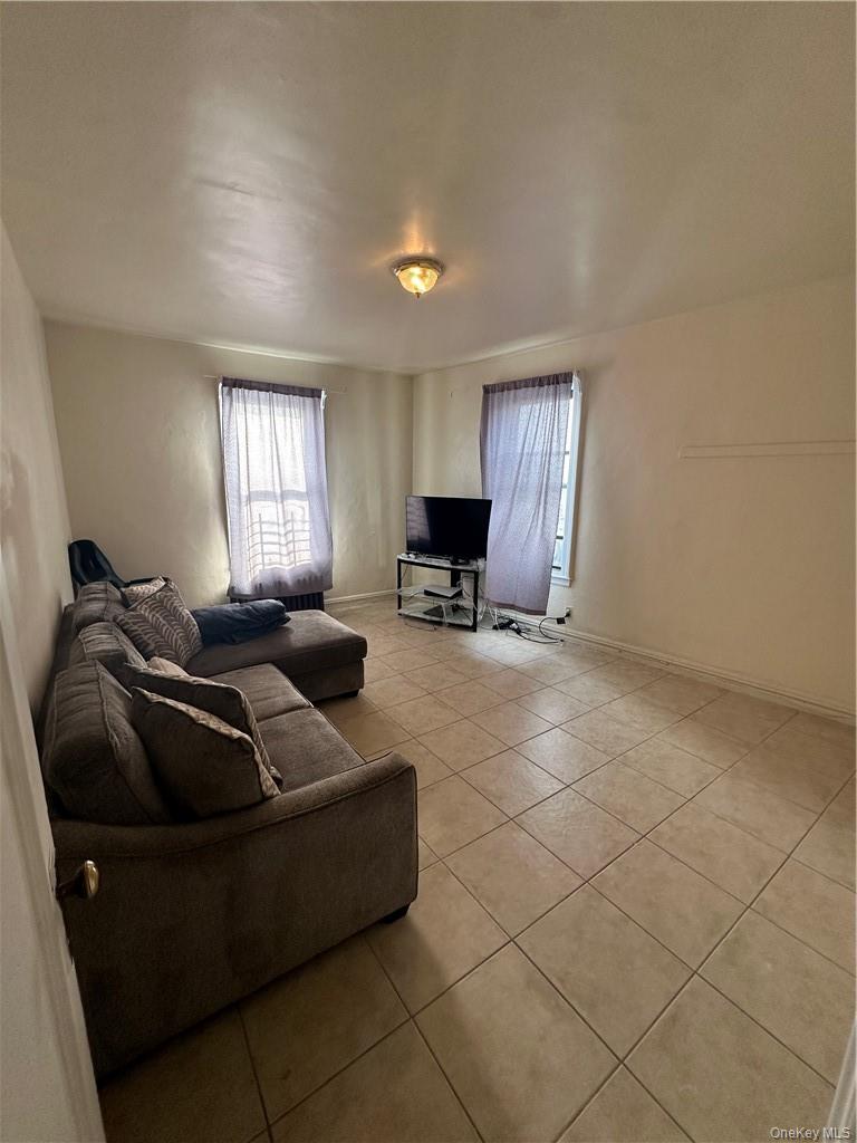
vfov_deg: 102.1
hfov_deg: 85.7
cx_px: 428
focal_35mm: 14
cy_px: 572
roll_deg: -1.2
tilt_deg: -10.6
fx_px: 462
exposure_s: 1/120
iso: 125
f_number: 2.2
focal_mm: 2.22
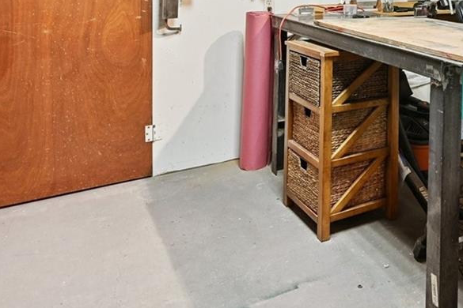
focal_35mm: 41
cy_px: -37
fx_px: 527
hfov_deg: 42.9
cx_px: 427
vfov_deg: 29.2
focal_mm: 15
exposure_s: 1/4
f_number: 10
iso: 400
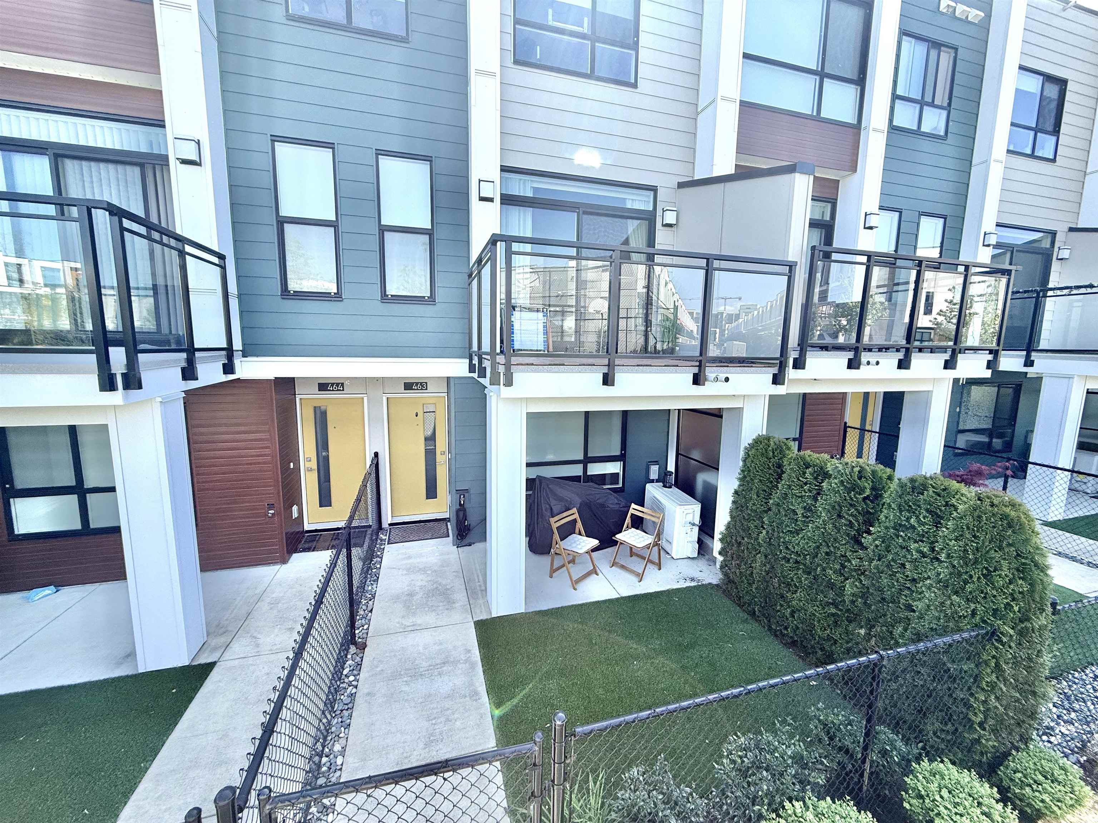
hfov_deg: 102.1
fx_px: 444
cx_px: 549
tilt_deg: -6.9
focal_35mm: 14
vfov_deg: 85.7
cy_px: 412
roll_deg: -0.2
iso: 50
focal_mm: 2.22
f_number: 2.2
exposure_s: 1/365
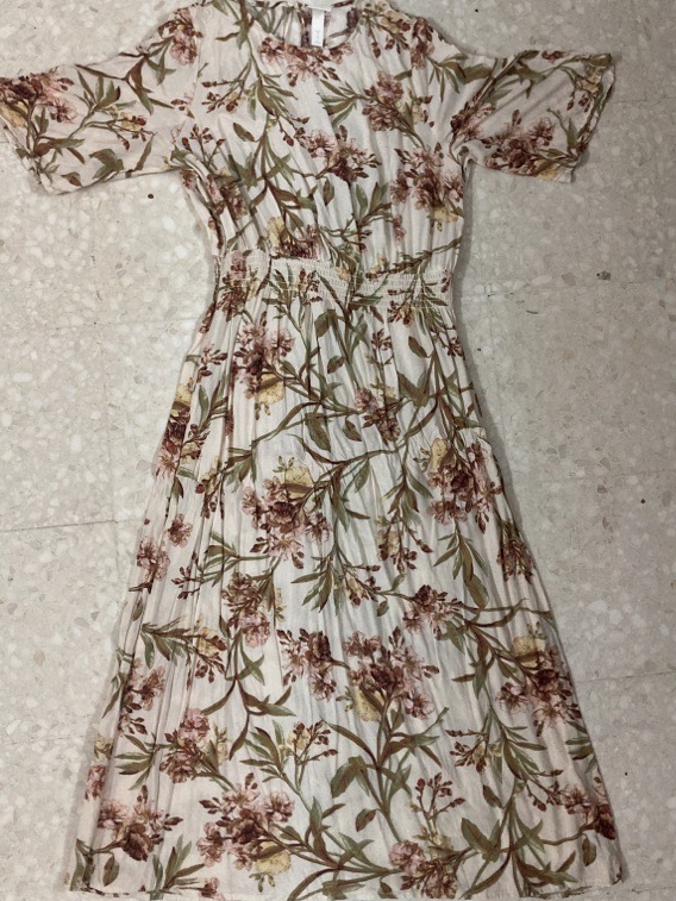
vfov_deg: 50.1
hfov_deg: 38.7
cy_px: 438
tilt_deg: -79.8
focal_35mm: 37
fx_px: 963
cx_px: 317
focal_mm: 3.99
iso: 250
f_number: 1.8
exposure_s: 1/60
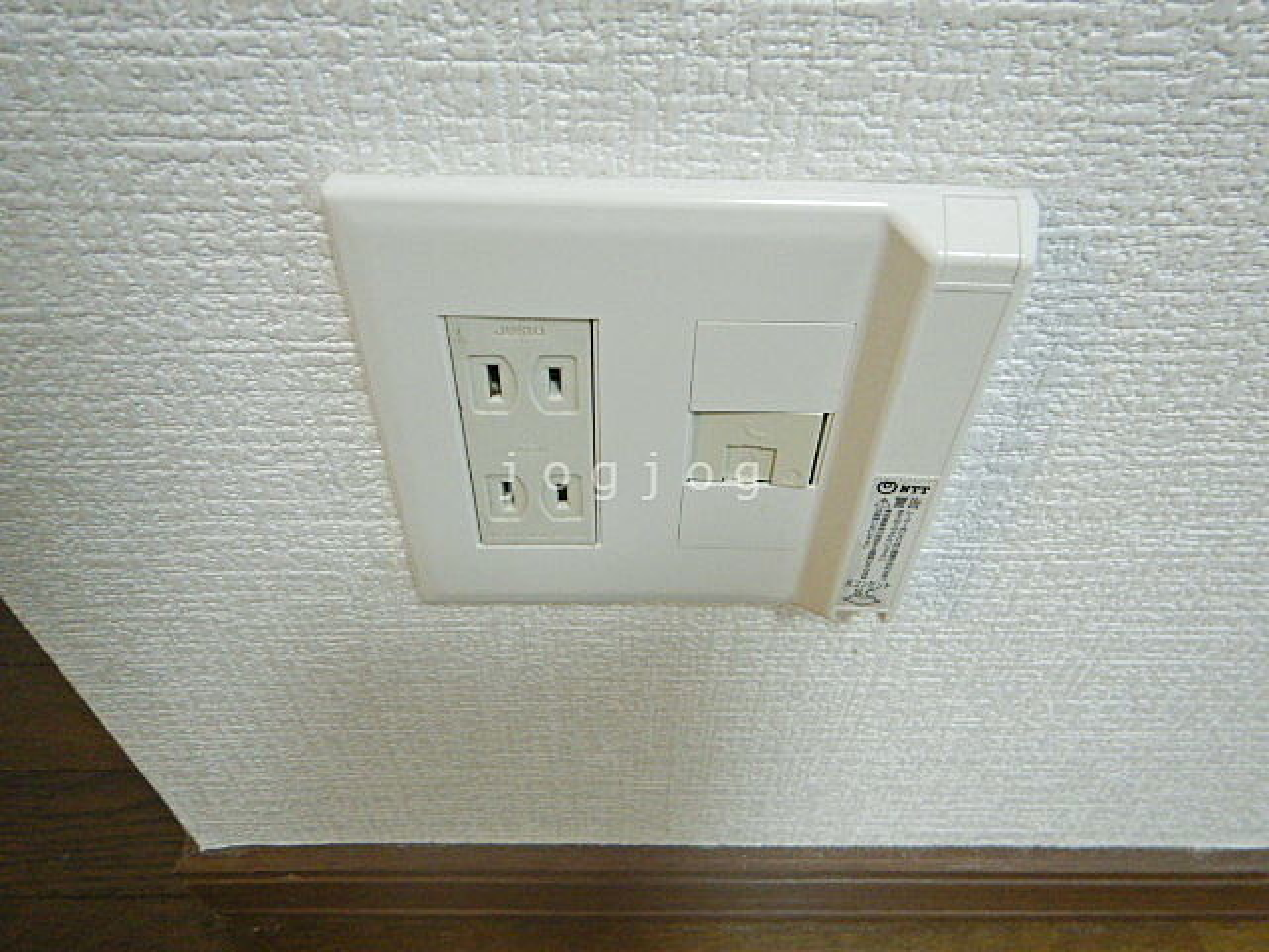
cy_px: 476
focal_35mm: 24
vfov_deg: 56.8
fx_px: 880
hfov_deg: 71.6
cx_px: 634
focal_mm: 4.3
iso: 200
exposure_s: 1/20
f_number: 2.8
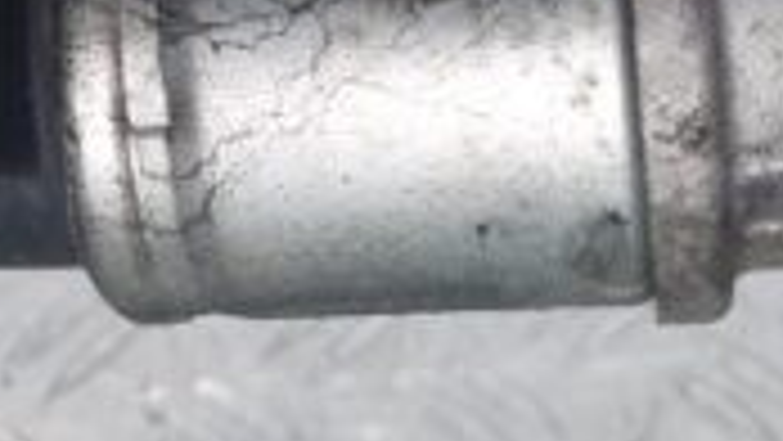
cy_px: -562
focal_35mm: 94
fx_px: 1952
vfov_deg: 11.1
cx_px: 482
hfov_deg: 22.6
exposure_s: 1/100
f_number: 1.8
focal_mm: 5.23
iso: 64
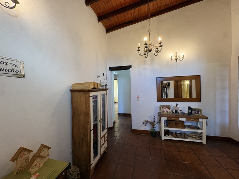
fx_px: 97
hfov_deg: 102.0
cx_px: 120
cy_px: 90
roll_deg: +2.0
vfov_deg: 85.7
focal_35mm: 14
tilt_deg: -1.0
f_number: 2.2
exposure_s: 1/50
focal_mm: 2.22
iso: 200
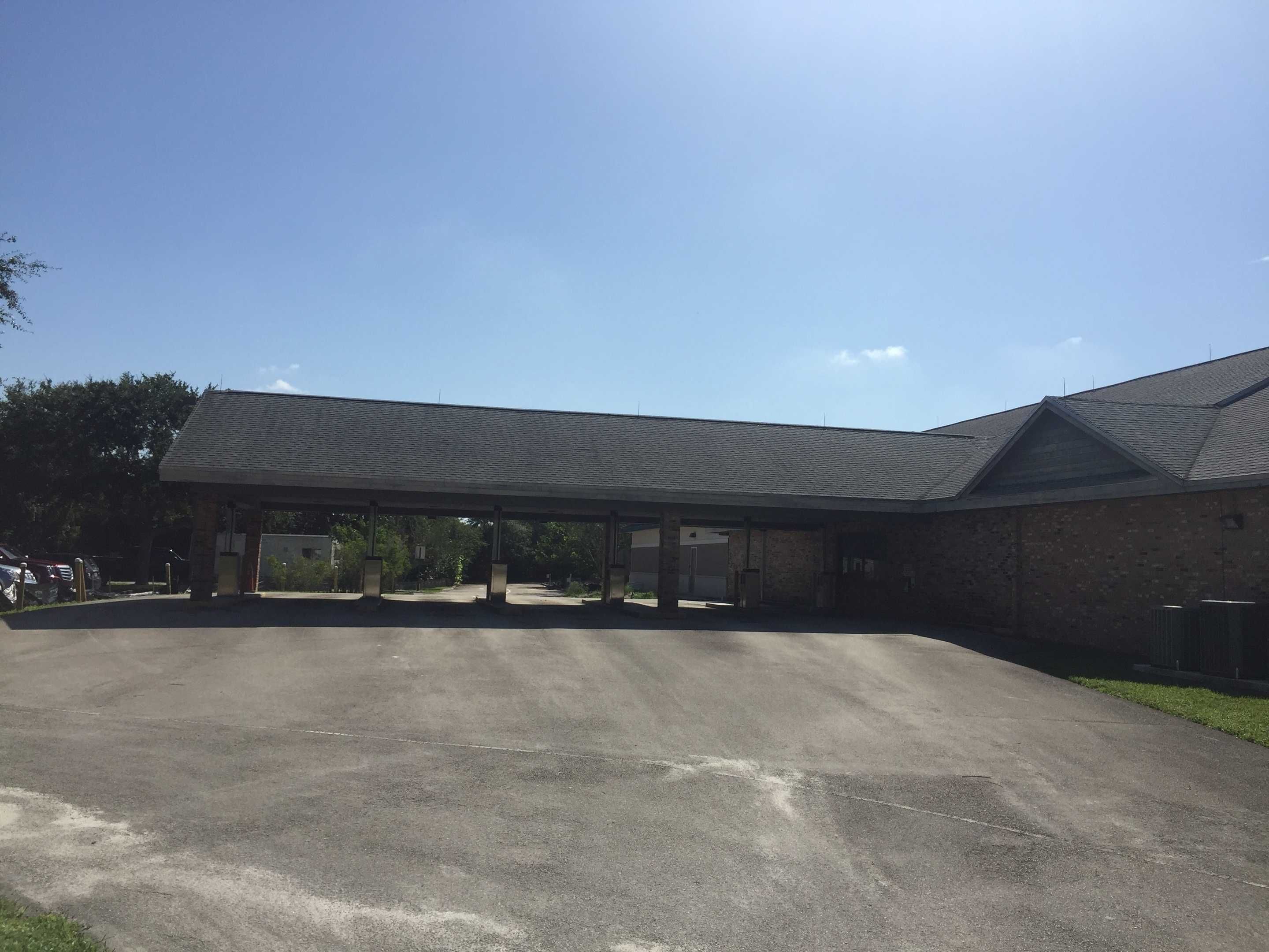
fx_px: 1063
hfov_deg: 61.7
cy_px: 476
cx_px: 634
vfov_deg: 48.2
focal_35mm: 29
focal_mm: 4.15
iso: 32
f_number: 2.2
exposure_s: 1/3968
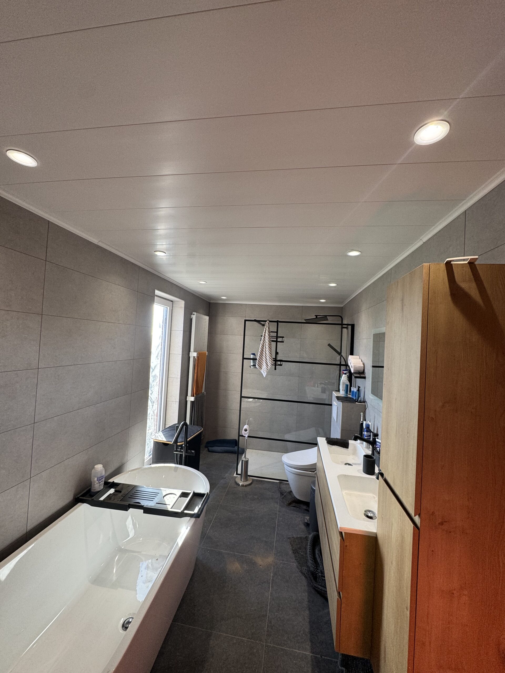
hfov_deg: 85.7
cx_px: 252
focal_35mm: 14
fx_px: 272
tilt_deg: +2.1
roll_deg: -2.8
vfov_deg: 102.1
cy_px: 336
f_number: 2.2
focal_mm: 2.22
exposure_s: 1/100
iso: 80
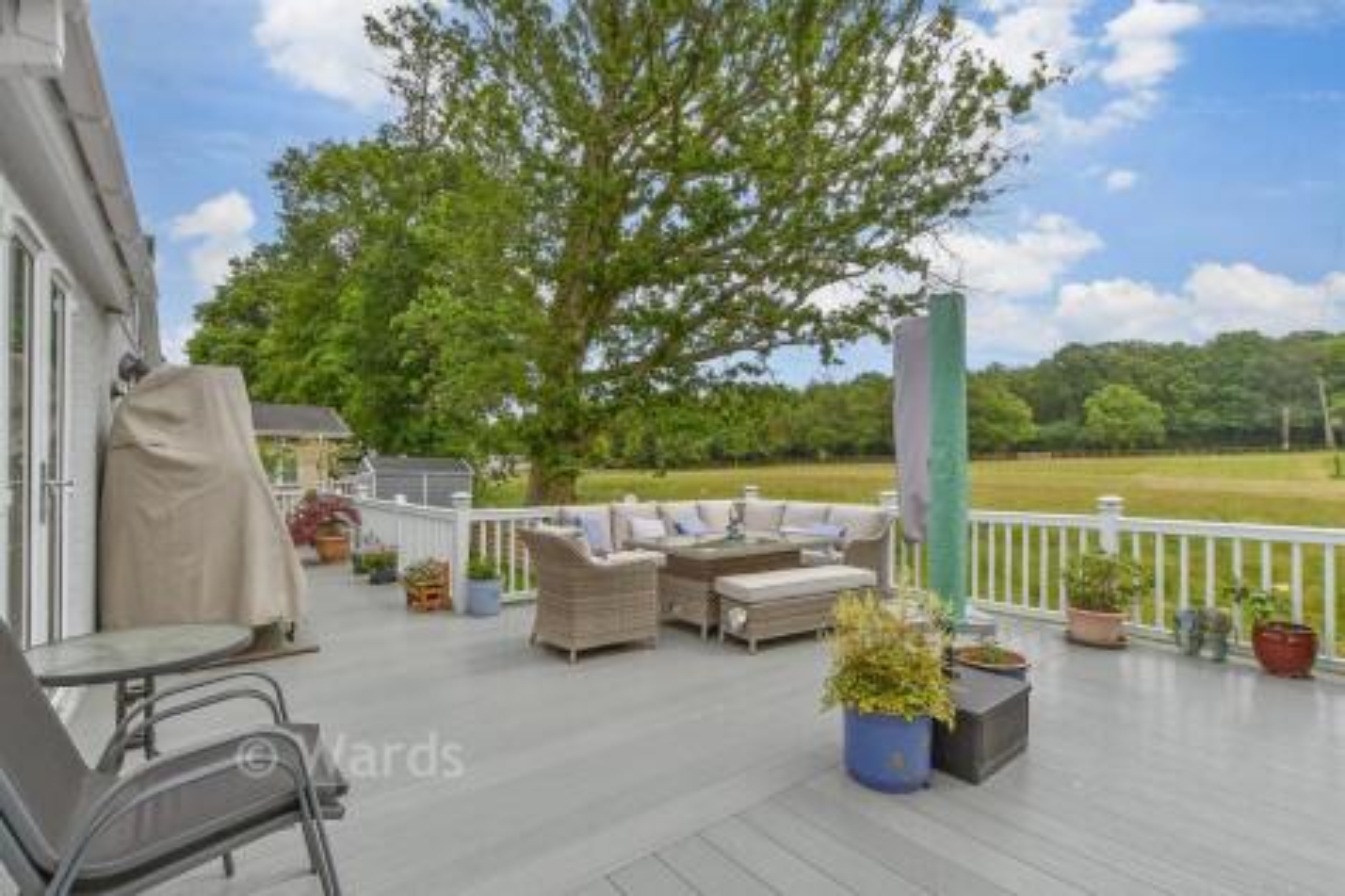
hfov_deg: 100.4
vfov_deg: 77.3
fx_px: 560
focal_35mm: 15
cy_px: 448
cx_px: 672
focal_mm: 10
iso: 160
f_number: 8
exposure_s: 1/400
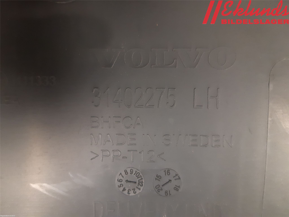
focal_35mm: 26
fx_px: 217
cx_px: 144
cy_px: 108
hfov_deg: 67.3
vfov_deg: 53.1
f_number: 1.7
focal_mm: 3.93
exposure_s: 1/33
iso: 250
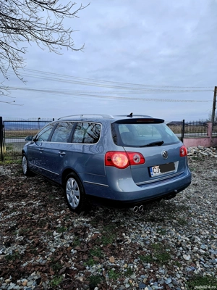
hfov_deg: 58.9
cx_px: 108
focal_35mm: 23
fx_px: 192
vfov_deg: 73.9
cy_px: 145
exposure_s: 1/101
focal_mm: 6.3
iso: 200
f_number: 1.7
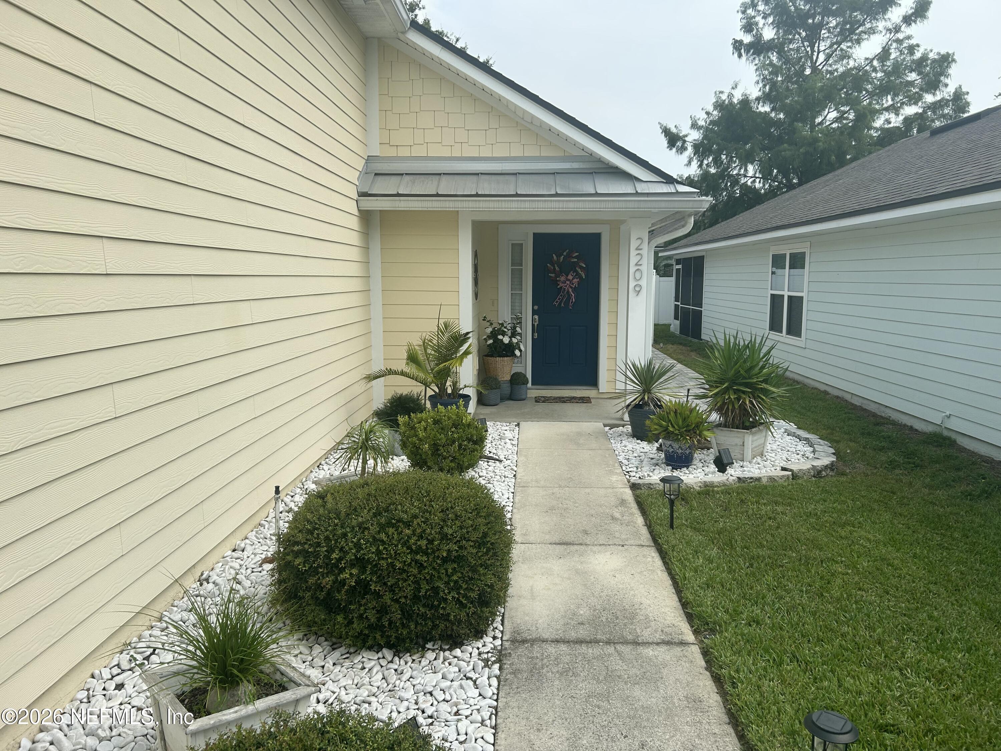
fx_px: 752
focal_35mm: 26
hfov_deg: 67.3
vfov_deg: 53.1
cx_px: 500
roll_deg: +0.1
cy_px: 376
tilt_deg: -7.0
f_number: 1.5
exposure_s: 1/3571
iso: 50
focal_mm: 5.7
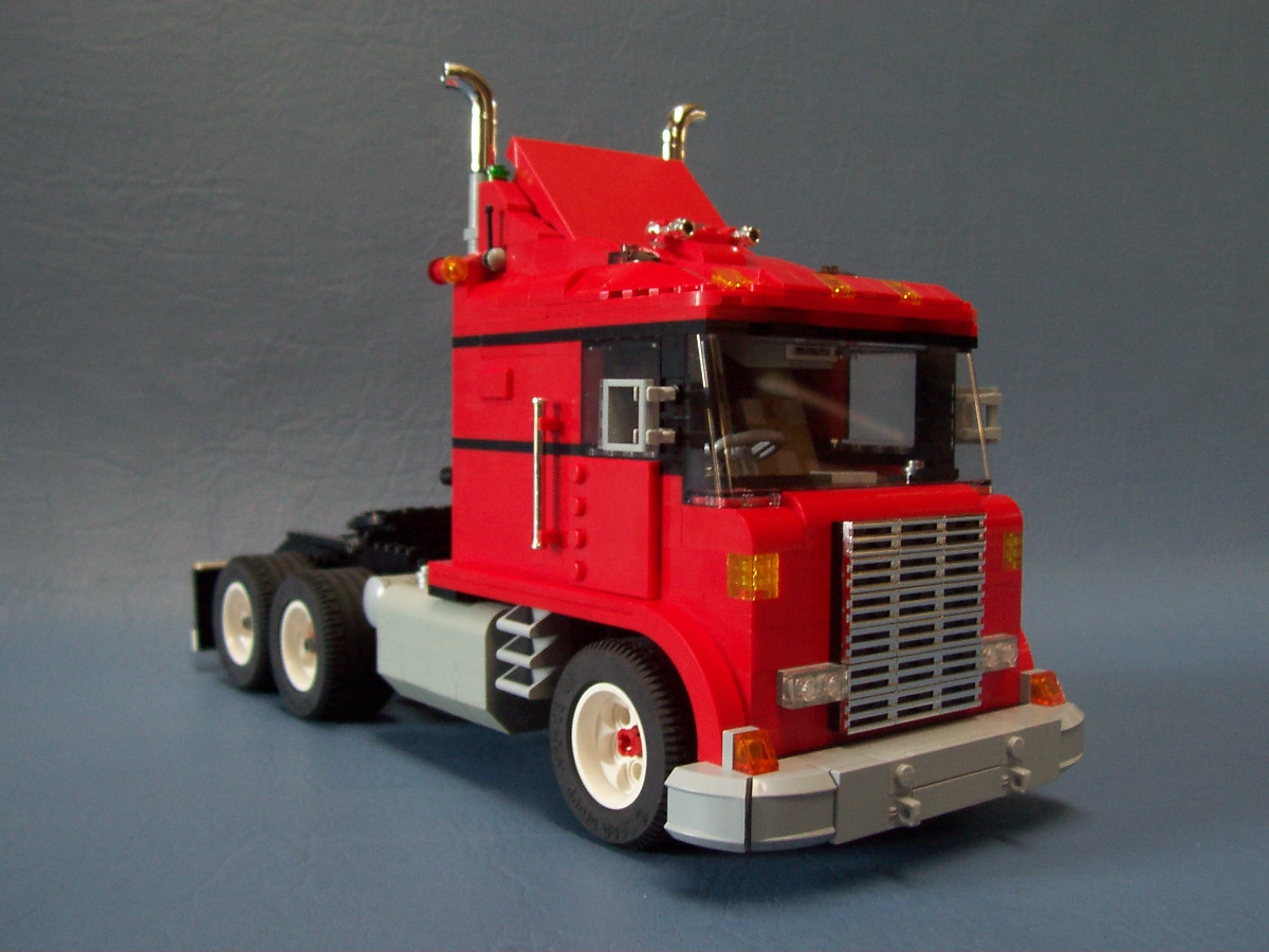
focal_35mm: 37
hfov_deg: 50.1
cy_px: 476
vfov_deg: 38.7
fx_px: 1356
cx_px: 634
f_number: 2.8
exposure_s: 1/30
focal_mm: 5.6
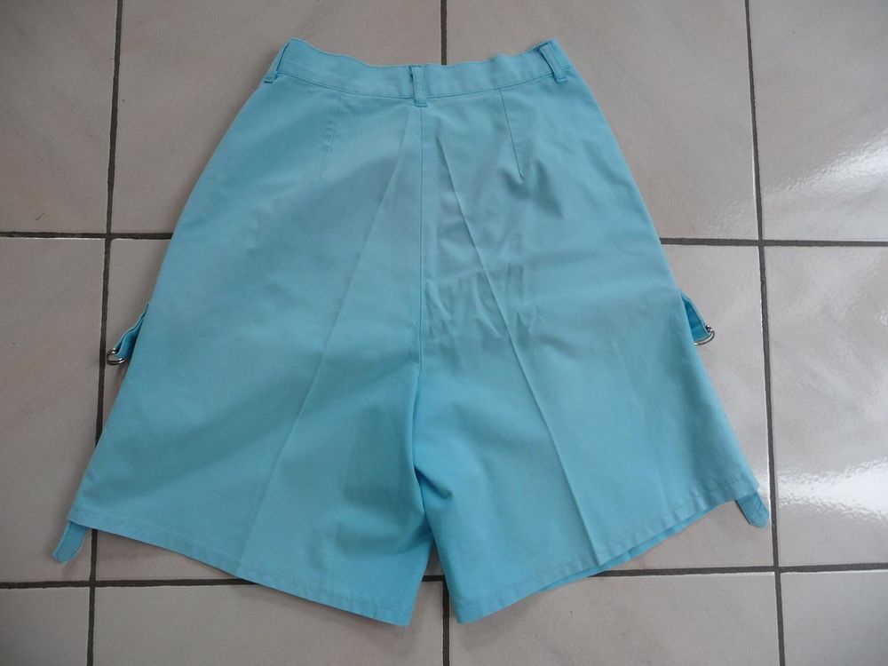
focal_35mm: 28
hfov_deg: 63.4
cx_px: 444
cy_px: 333
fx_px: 718
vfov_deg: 49.7
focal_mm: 4.7
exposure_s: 1/40
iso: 100
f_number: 3.3
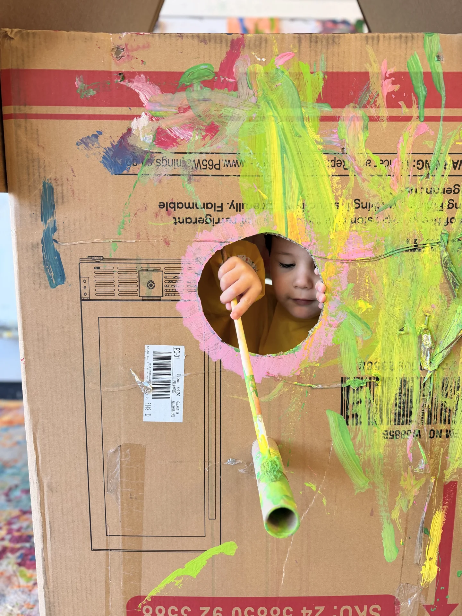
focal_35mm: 24
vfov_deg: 71.6
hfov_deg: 56.8
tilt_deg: -7.6
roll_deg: -1.2
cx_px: 231
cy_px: 308
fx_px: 427
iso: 160
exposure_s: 1/60
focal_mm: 6.76
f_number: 1.78
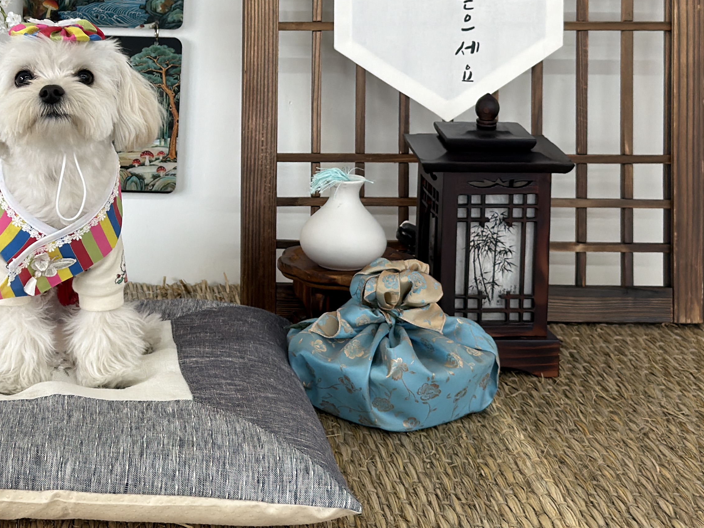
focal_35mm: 85
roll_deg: -1.2
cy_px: 103
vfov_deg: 17.2
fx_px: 1729
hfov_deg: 22.5
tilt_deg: -9.3
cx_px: 90
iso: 80
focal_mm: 6.76
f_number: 1.78
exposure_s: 1/120
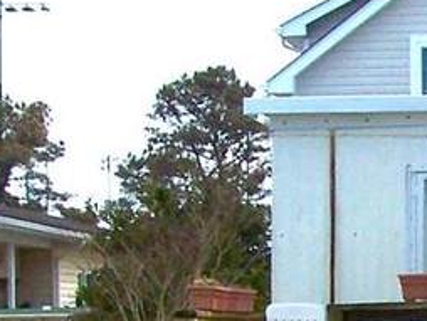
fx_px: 2358
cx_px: 625
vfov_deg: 7.7
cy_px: 405
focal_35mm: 191
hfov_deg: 10.0
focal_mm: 6.3
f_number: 5.6
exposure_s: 1/500
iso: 80
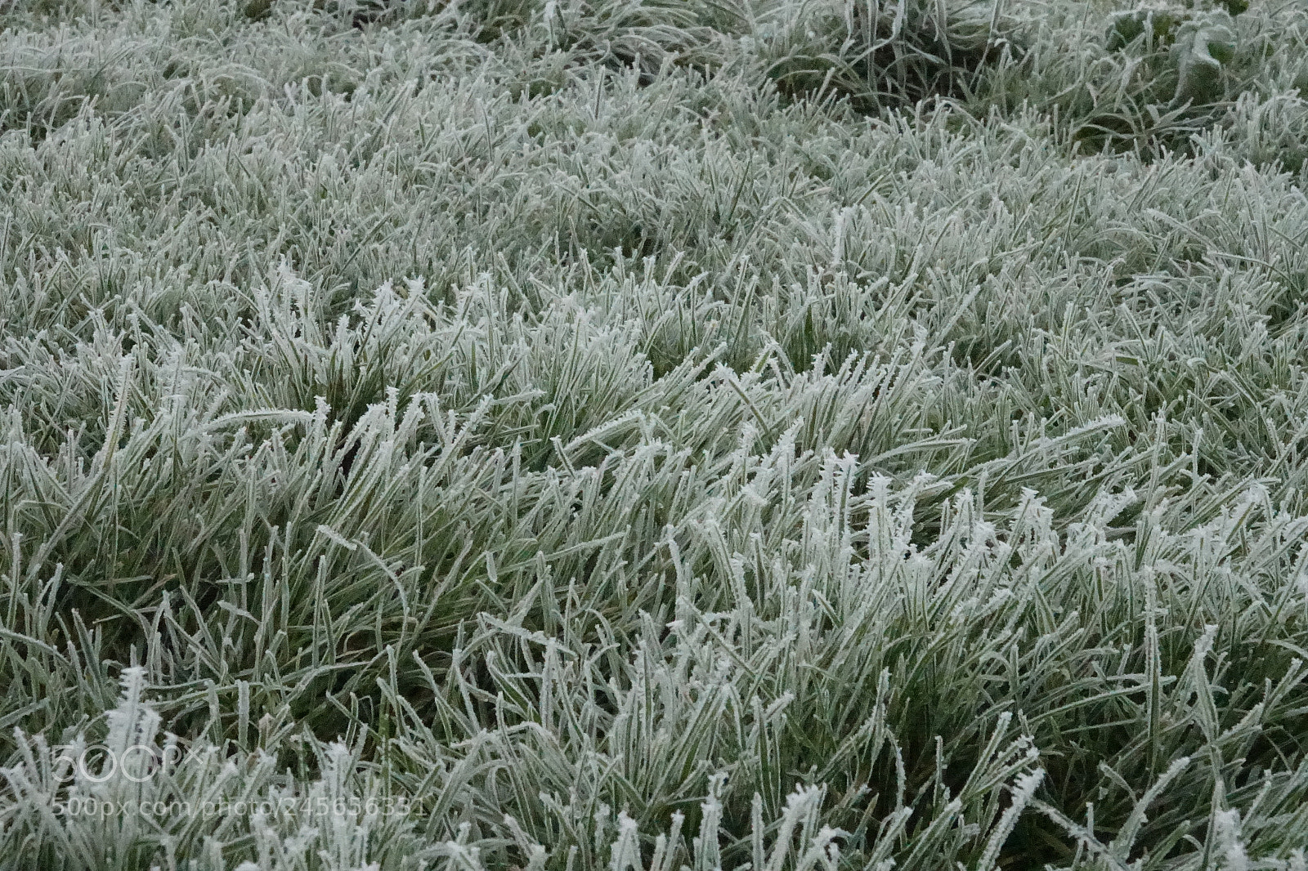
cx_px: 654
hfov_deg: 27.3
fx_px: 2688
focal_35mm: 74
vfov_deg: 18.4
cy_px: 436
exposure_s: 1/1600
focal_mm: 27.24
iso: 12800
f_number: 13
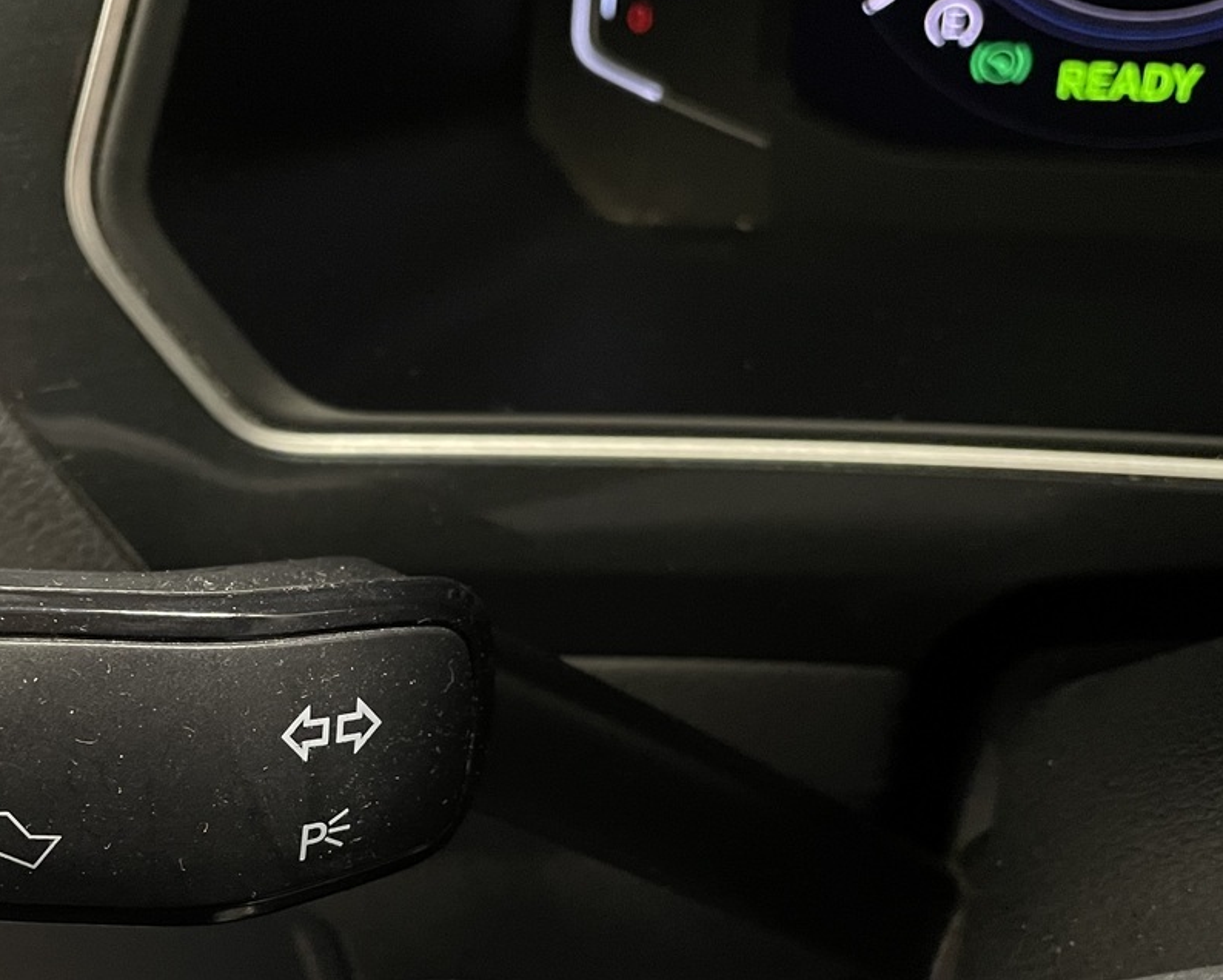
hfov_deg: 39.5
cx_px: 340
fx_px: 1666
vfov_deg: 32.3
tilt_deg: -46.7
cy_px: 704
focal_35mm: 46
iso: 500
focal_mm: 4.2
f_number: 1.6
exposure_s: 1/42
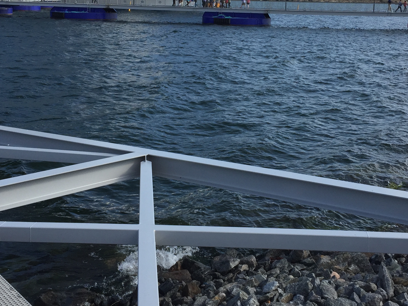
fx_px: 625
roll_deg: -2.2
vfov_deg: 27.3
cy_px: 92
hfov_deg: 36.1
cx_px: 224
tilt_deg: -8.0
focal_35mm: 53
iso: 32
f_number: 2.2
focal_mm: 4.15
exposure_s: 1/1582
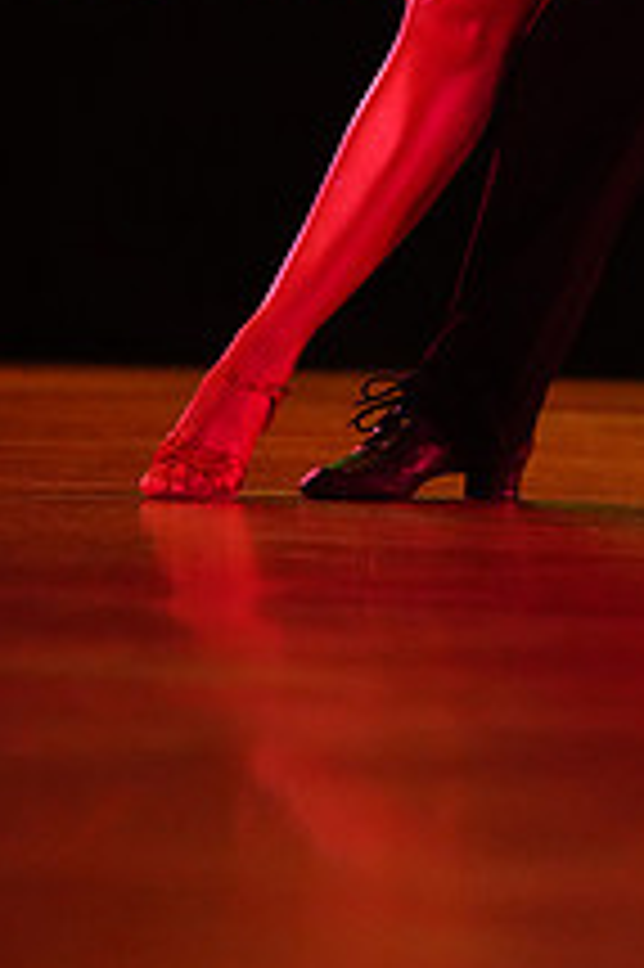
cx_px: 714
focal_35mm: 370
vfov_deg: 5.5
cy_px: -311
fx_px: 9944
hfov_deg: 3.7
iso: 6400
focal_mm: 137
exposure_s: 1/400
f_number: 2.8
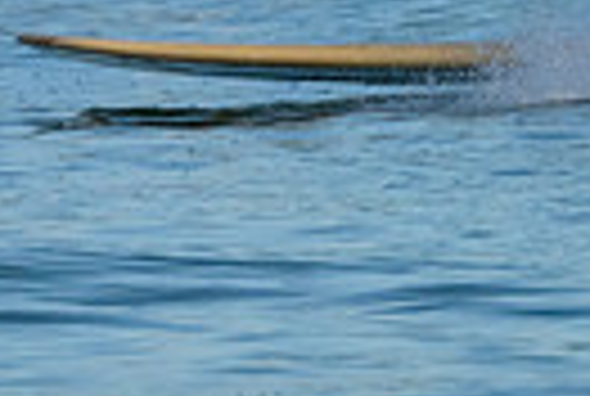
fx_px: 57984
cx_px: 356
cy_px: -214
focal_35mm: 3530
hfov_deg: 0.6
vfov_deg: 0.4
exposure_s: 1/2000
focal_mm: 800
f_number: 11
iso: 3200
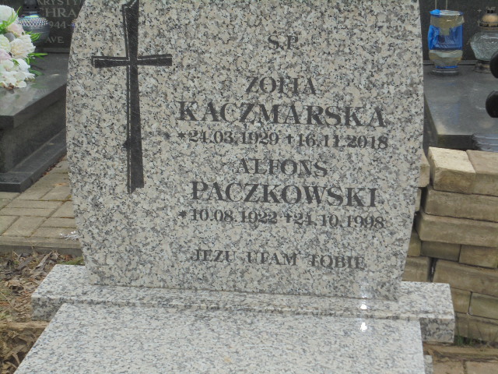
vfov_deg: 20.2
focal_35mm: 73
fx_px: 1050
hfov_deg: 26.7
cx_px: 249
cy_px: 187
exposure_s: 1/40
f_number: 6.1
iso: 100
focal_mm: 13.1
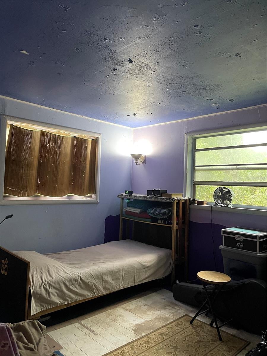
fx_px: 267
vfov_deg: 67.3
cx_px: 134
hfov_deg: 53.1
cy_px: 178
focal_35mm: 26
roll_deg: -2.1
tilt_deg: +2.1
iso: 500
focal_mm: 5.1
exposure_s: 1/60
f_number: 1.6
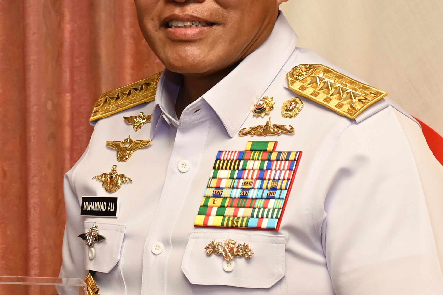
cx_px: -111
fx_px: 1722
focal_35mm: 140
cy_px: 100
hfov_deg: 14.1
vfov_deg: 9.8
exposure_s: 1/125
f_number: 5.6
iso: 2000
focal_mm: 44
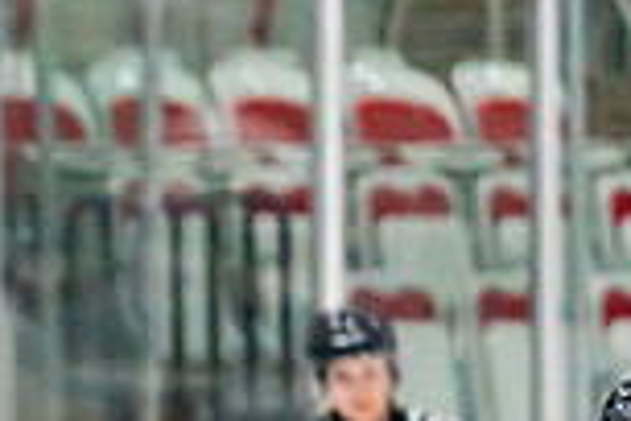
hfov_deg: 2.1
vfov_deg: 1.4
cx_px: -575
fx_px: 17544
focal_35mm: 1001
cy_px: 690
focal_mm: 200
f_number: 2.8
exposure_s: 1/1600
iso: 4000
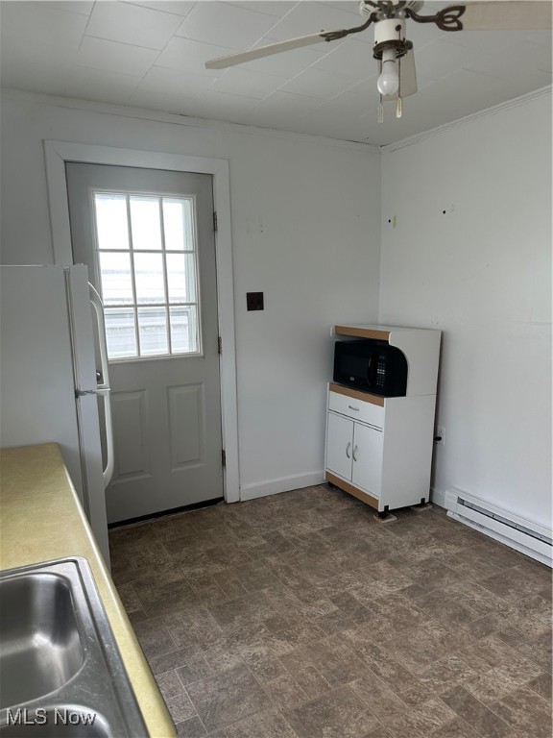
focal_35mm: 24
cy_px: 369
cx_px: 276
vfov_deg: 71.6
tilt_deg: -7.7
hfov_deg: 56.8
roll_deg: +0.9
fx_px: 511
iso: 200
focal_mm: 6.86
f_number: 1.78
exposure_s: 1/121
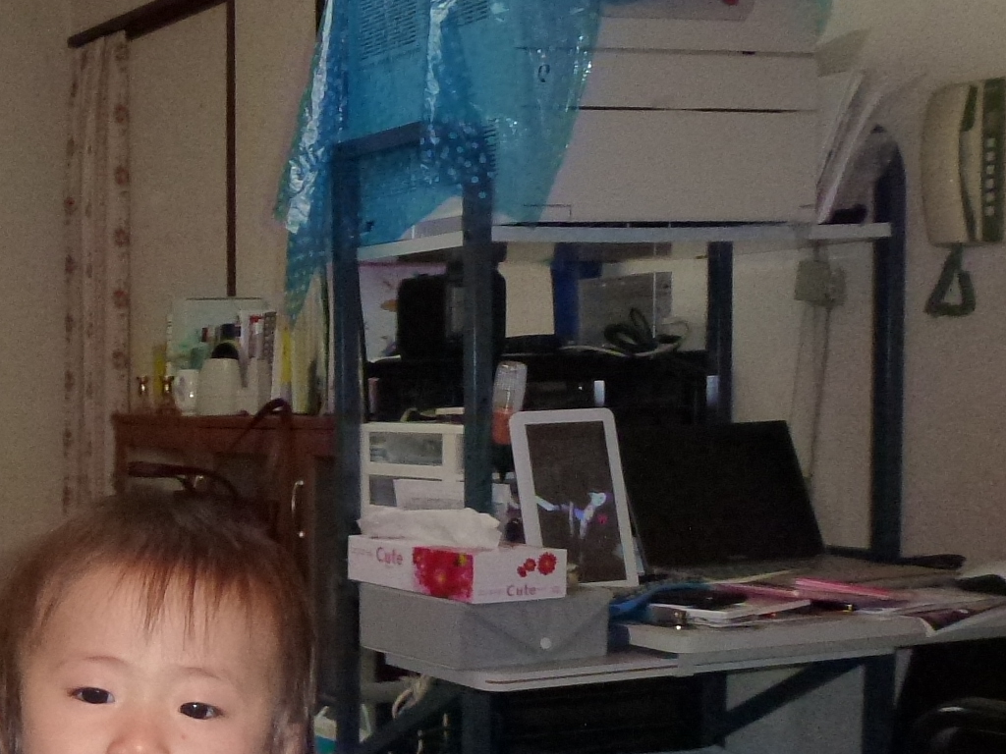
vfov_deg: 24.0
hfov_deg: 28.3
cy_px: 613
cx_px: -181
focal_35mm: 60
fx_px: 1744
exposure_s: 1/125
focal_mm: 4.3
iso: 400
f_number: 3.3
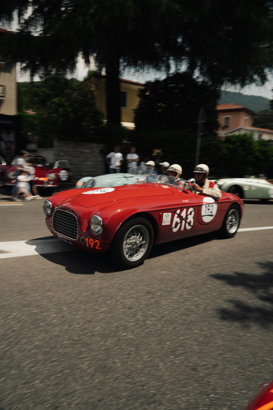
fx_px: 273
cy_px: 205
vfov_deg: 73.8
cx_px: 136
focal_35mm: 24
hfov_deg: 53.1
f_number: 16
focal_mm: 24
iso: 100
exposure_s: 1/50
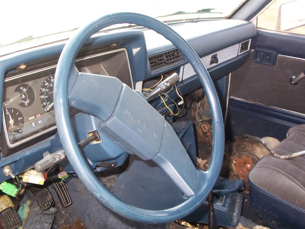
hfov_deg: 47.9
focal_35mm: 39
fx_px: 344
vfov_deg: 36.8
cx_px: 152
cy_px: 114
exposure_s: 1/60
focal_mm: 6.4
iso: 125
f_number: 3.9
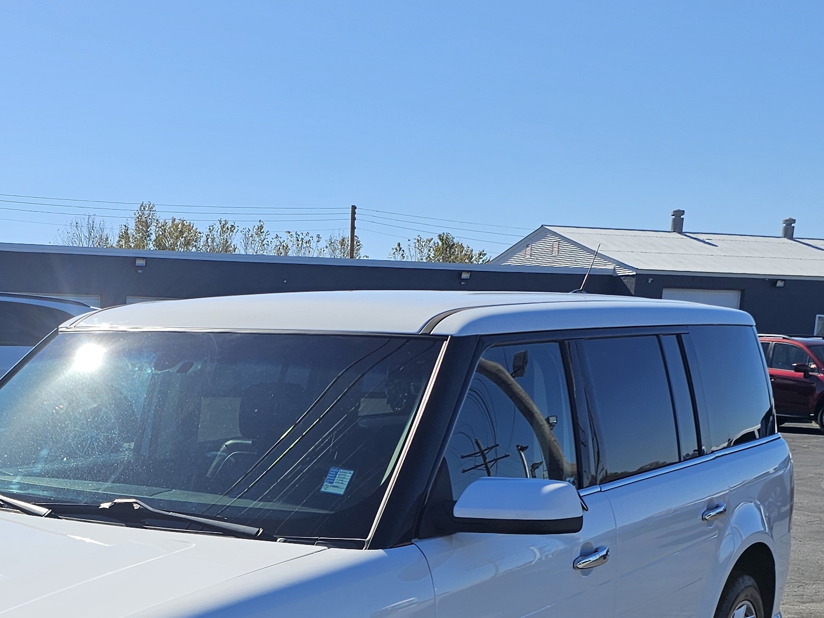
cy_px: 665
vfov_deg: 23.1
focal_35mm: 60
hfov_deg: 31.4
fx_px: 1428
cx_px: 178
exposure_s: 1/965
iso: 10
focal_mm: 6.3
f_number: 1.7
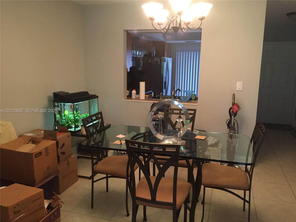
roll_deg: -2.0
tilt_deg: -10.3
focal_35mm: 29
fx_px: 248
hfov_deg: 61.7
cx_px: 148
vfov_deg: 48.2
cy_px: 111
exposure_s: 1/20
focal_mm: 4.15
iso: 250
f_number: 2.2
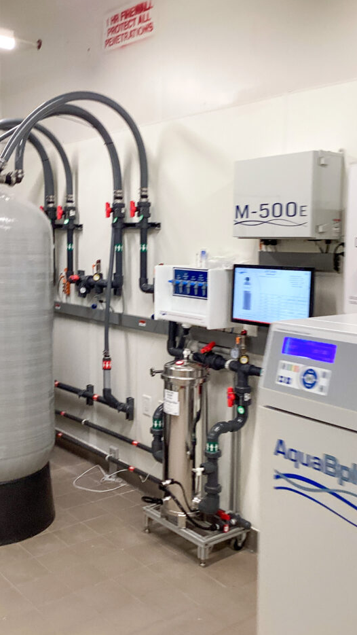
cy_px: 310
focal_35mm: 37
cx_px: 146
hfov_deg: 31.9
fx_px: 623
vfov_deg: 54.0
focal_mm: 3.3
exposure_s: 1/50
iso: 80
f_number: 2.4
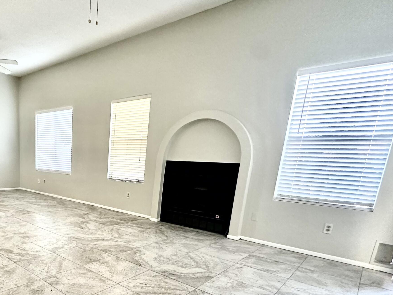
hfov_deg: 66.0
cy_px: 219
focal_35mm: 24
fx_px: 273
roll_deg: -3.0
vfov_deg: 54.3
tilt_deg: -12.6
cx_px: 87
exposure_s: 1/60
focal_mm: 2.22
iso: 400
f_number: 2.2
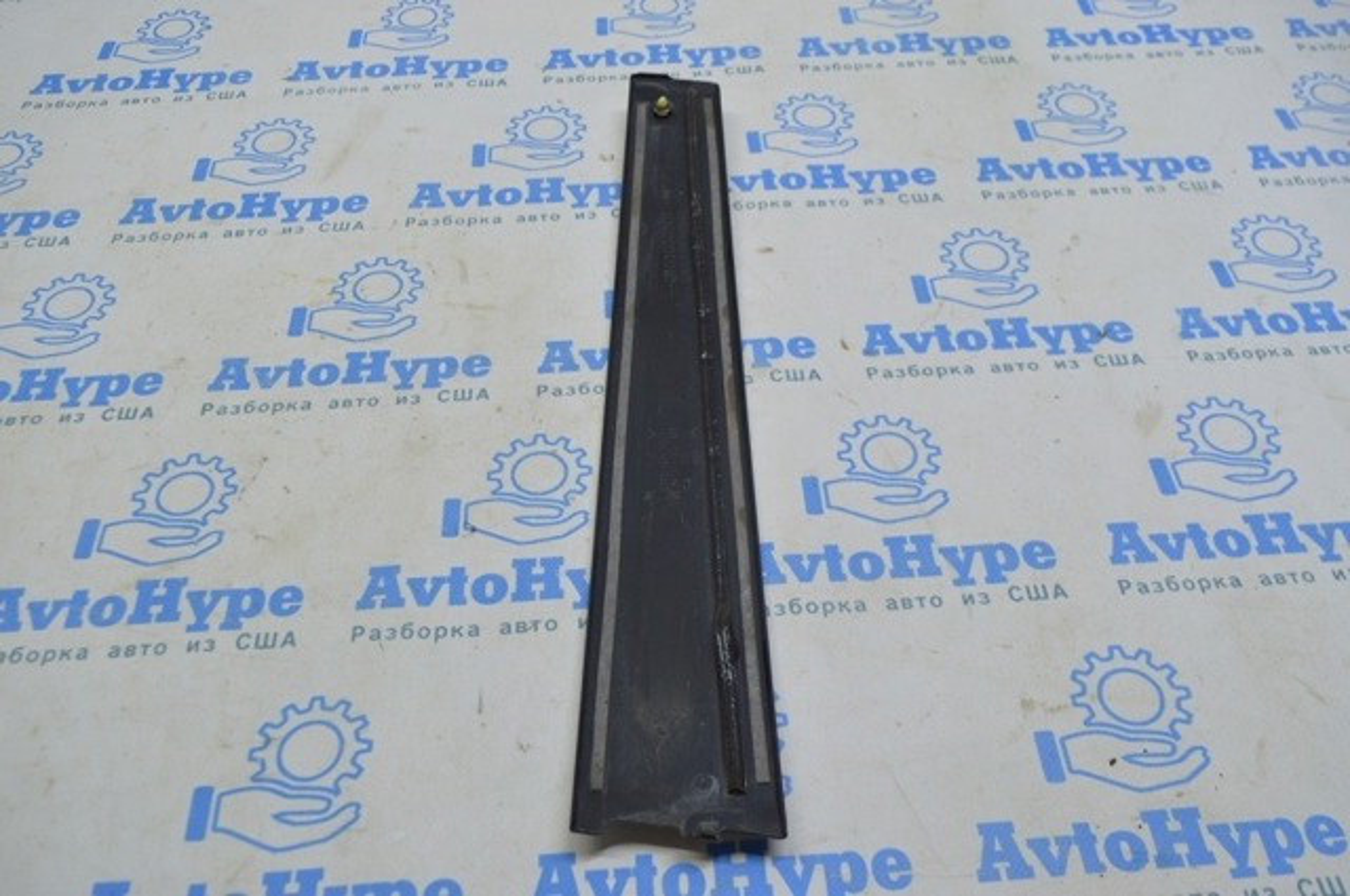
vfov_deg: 38.3
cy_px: 448
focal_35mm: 34
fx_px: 1292
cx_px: 675
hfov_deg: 55.2
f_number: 5.6
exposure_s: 1/40
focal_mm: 23
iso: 400
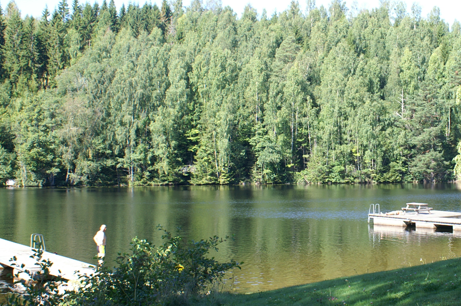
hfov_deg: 29.5
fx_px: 857
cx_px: 362
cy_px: 151
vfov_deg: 20.2
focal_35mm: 67
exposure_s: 1/80
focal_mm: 24
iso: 100
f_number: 8
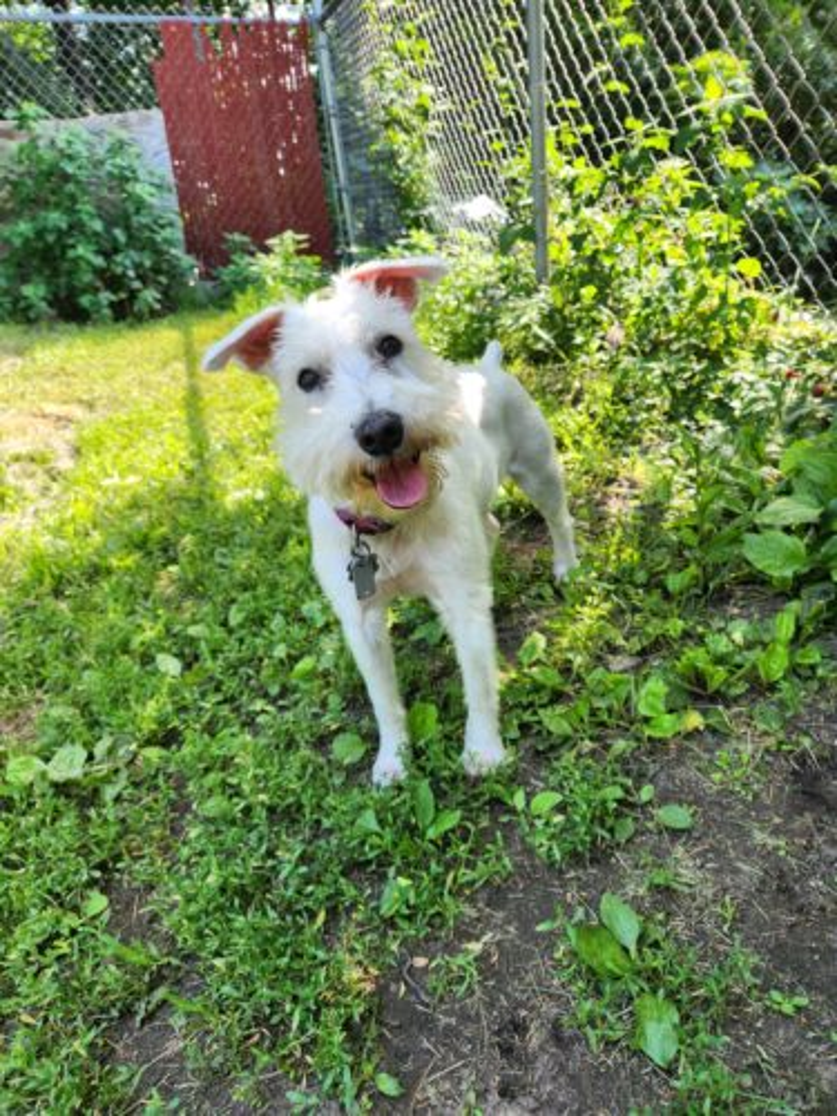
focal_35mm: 23
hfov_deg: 58.9
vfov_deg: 73.9
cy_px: 558
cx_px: 418
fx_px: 742
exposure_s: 1/180
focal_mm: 5.4
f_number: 1.8
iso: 32
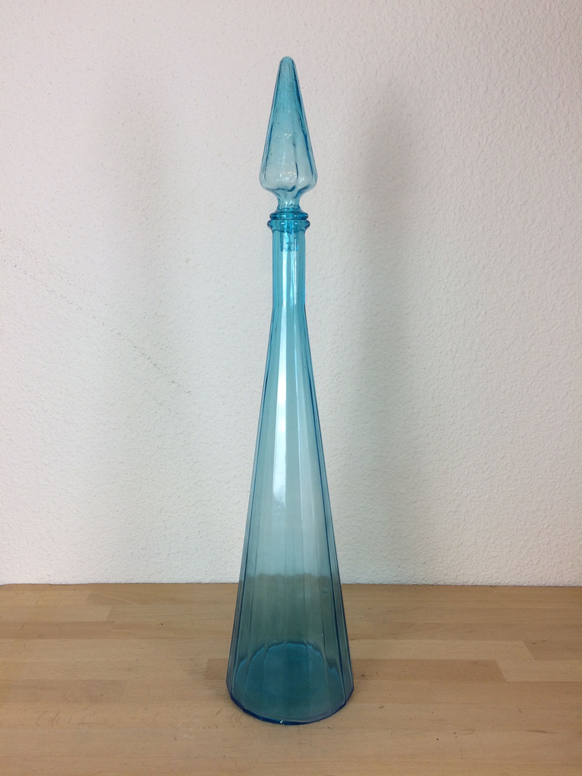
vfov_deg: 61.7
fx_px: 650
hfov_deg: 48.2
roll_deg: +0.2
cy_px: 388
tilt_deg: -12.1
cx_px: 291
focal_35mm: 29
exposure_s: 1/50
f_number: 2.2
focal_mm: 4.15
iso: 40
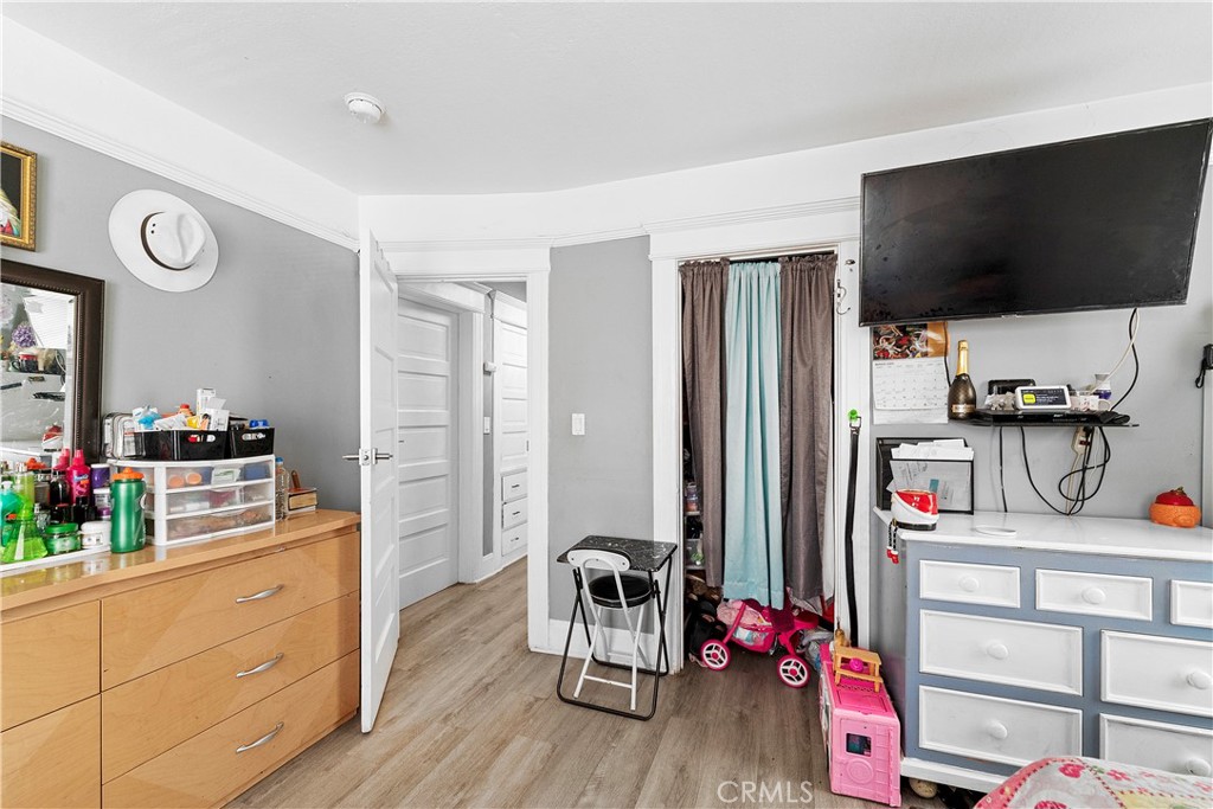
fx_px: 472
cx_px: 606
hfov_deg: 104.2
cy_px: 404
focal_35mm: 14
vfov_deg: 81.2
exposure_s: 1/15
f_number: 8
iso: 1000
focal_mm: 14
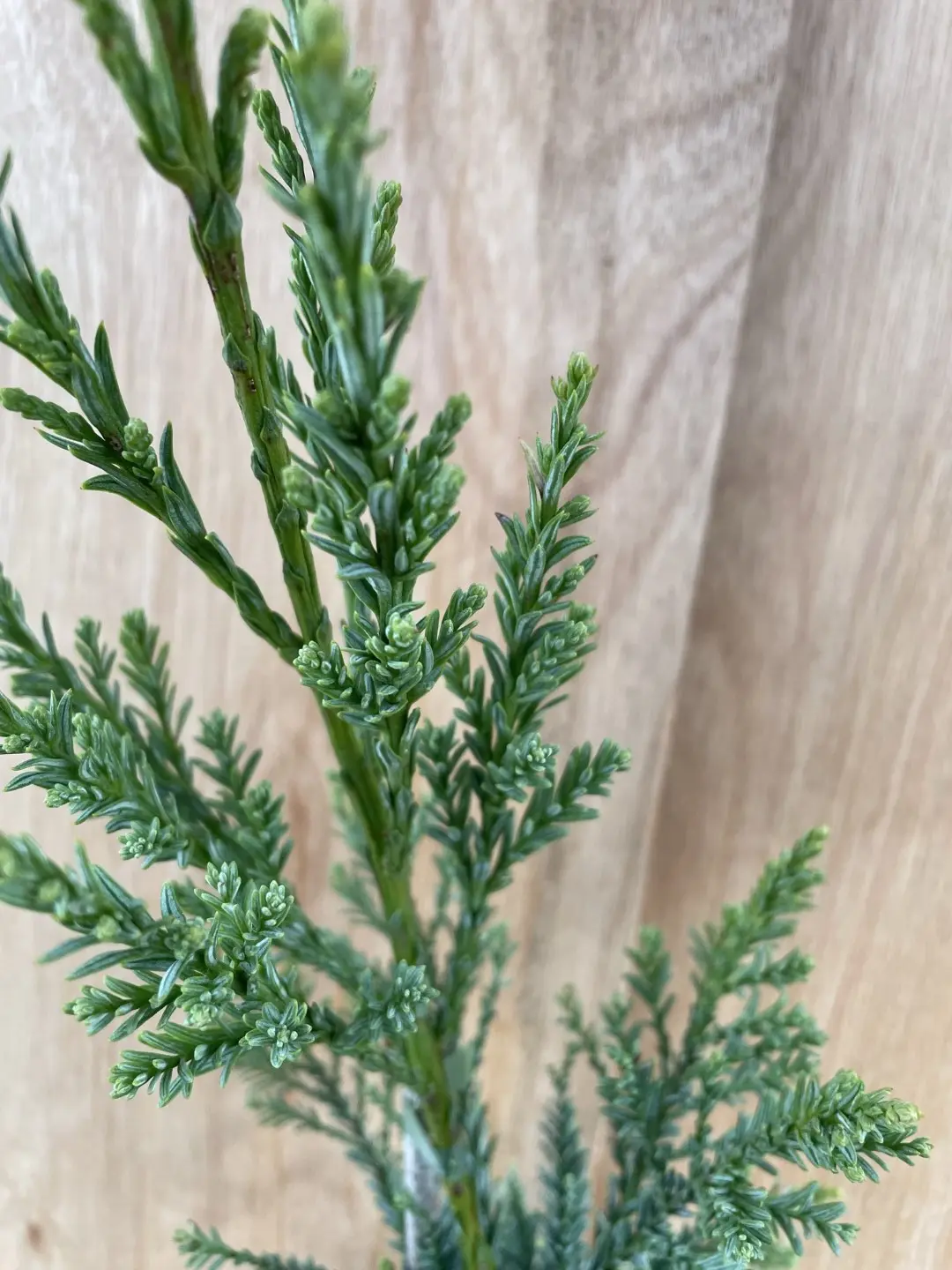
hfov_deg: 53.1
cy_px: 635
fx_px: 953
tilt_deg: -13.3
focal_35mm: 26
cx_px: 476
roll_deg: -6.1
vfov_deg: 67.3
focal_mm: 4.2
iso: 80
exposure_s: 1/121
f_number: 1.6
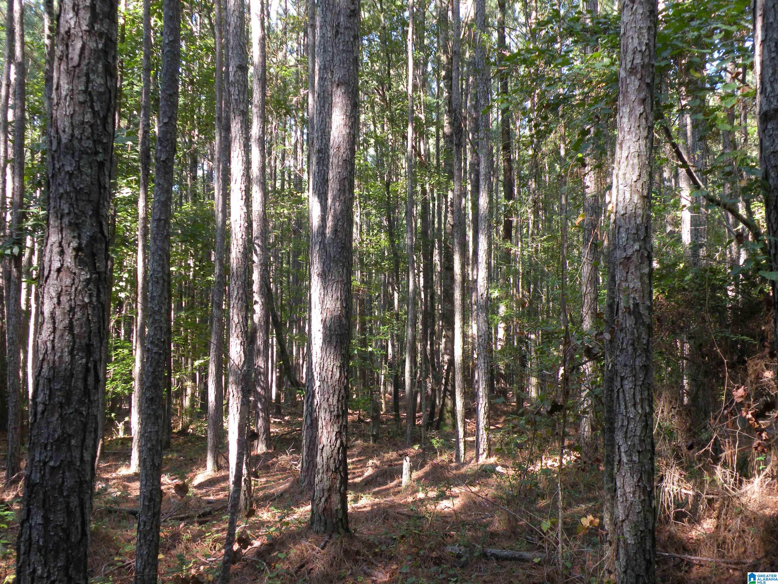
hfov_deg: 44.8
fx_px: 944
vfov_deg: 34.3
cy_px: 292
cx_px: 389
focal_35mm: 42
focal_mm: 7.4
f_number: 3.2
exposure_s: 1/60
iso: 155
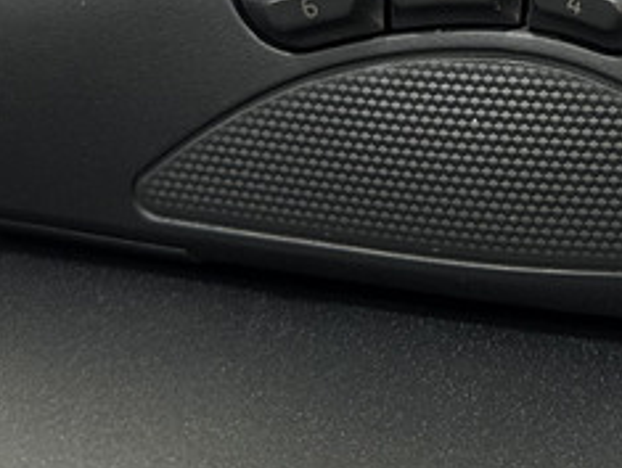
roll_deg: +0.0
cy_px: -163
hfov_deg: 12.3
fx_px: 2861
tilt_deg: -11.0
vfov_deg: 9.2
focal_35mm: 159
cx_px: 556
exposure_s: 1/40
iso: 500
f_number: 1.78
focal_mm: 6.76
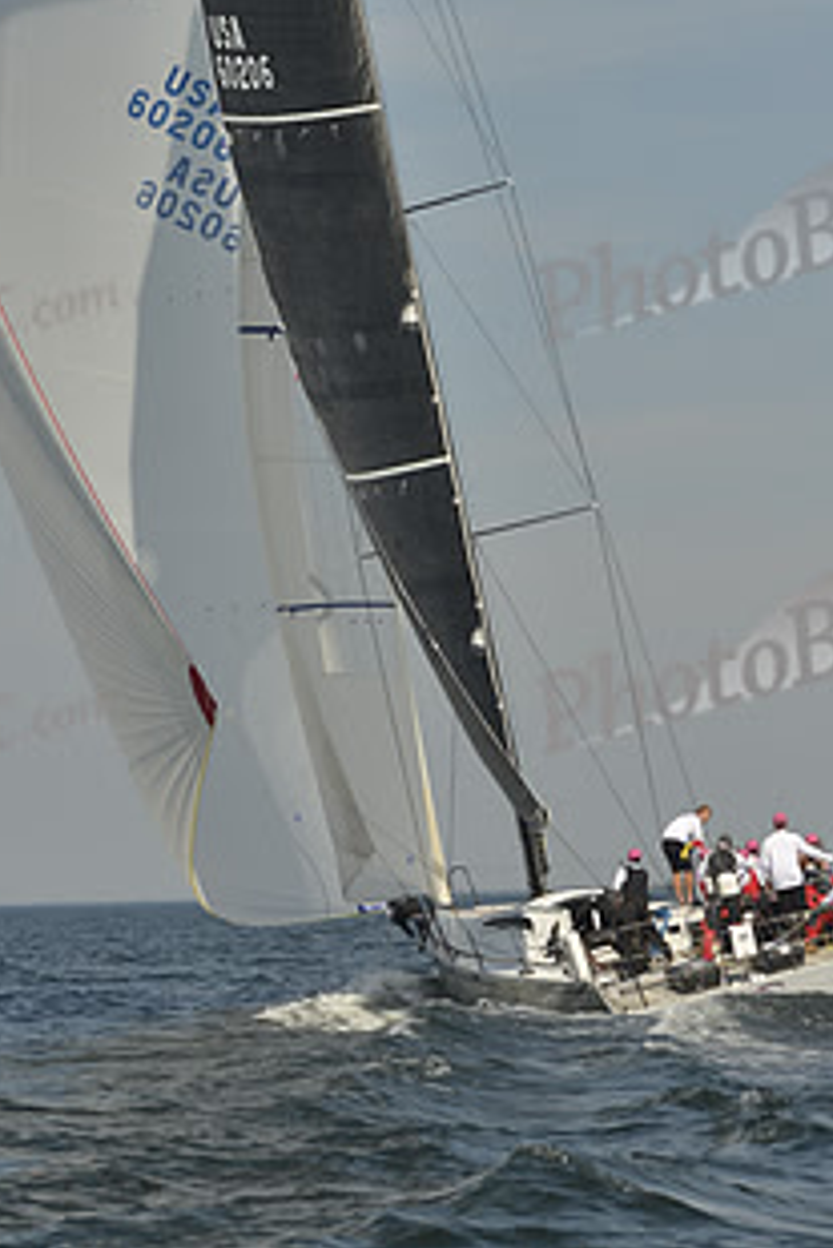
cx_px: 328
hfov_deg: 10.5
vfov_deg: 15.4
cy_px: 89
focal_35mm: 131
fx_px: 4541
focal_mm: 70
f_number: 5.6
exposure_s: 1/2500
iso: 200
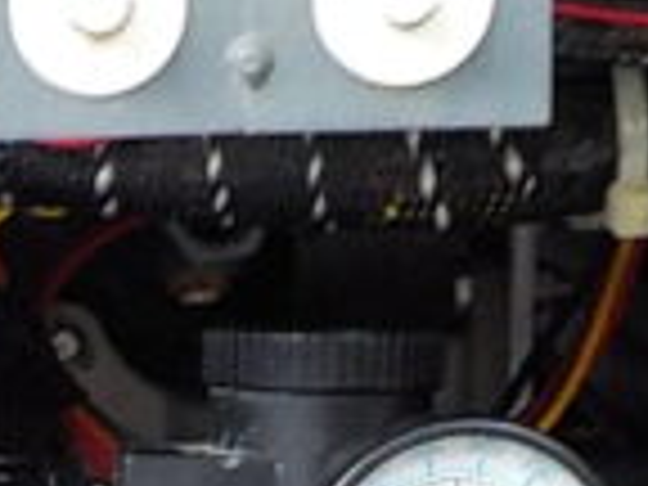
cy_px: 873
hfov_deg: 13.2
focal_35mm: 148
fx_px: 2771
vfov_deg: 9.5
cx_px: 4
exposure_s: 1/8
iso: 500
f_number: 3.3
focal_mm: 4.1
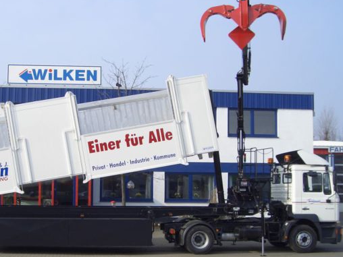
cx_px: 108
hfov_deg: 32.4
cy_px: 142
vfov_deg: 24.8
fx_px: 585
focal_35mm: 59
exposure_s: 1/320
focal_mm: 8
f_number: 4.8
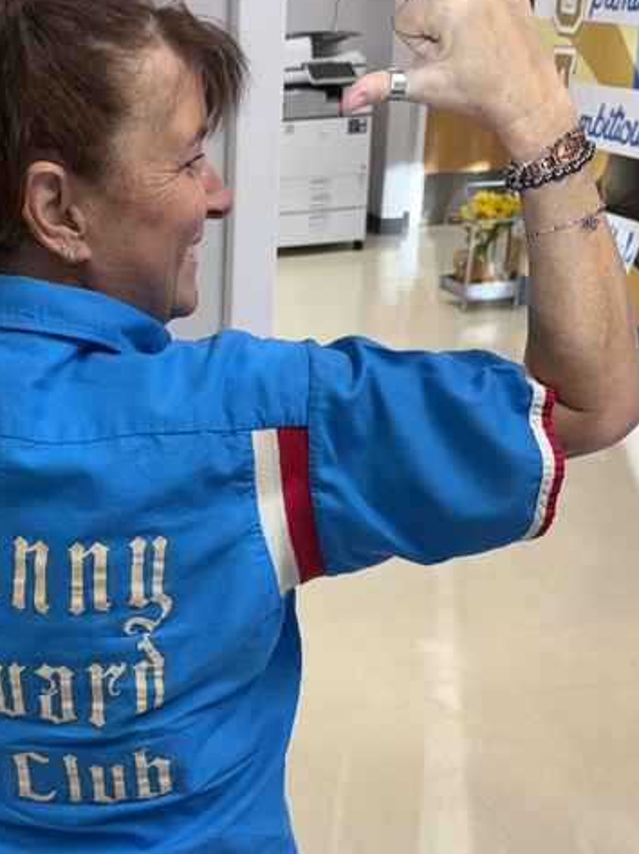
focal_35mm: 52
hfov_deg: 27.1
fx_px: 1282
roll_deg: +2.4
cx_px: 78
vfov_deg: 36.3
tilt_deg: -22.9
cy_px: 594
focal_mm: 6.76
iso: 160
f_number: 1.78
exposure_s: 1/120
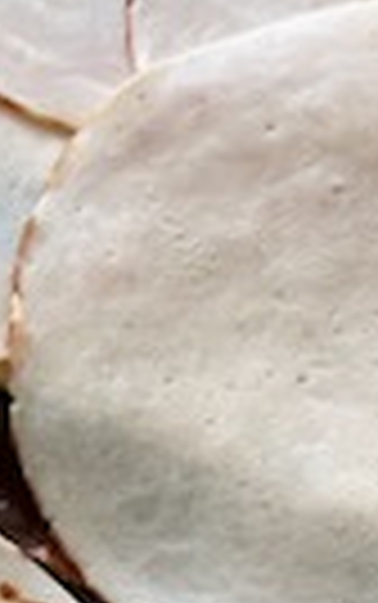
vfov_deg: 14.4
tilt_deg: -63.1
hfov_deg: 9.3
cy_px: 839
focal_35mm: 137
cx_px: -198
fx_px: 2253
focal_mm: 5.7
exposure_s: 1/121
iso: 32
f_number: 1.5
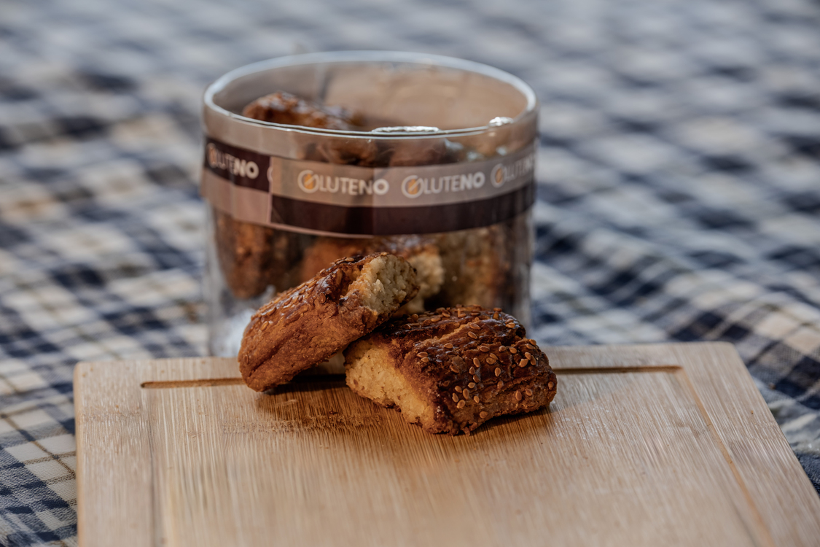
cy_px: 274
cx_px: 410
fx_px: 3485
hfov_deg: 13.4
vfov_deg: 9.0
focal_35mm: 153
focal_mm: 102.2
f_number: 4
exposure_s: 1/50
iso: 64
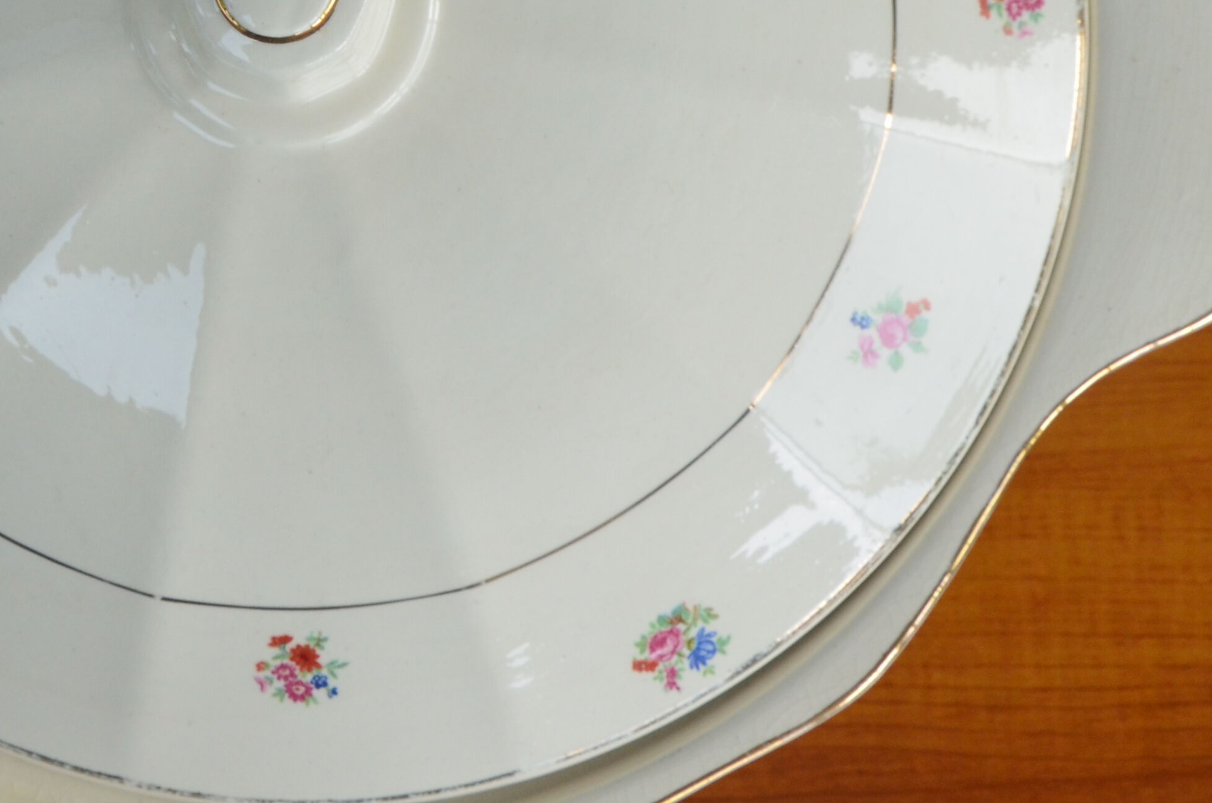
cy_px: -55
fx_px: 3167
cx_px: 233
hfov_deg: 21.4
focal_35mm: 94
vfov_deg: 14.2
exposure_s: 1/40
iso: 400
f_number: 10
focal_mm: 25
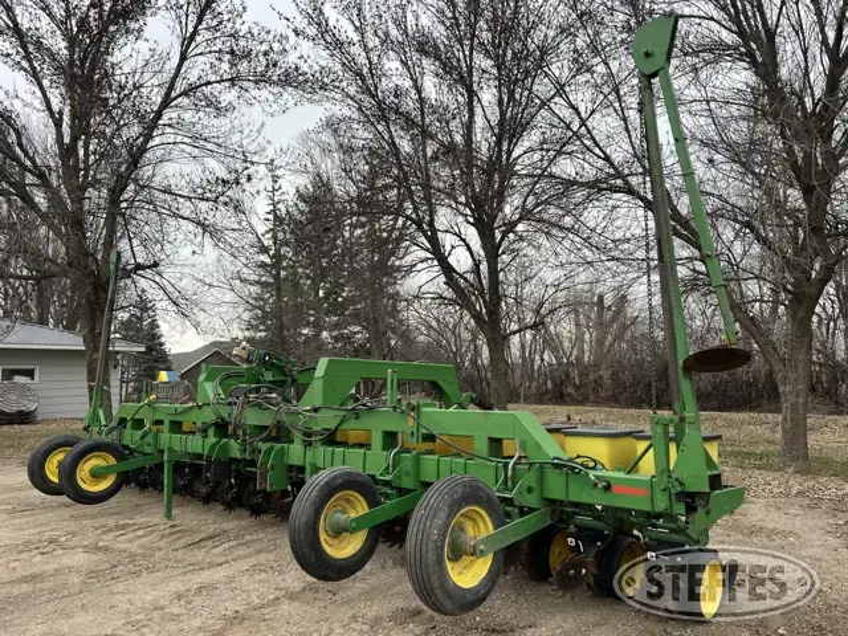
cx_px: 424
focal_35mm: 26
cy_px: 318
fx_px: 637
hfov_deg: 67.3
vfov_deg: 53.1
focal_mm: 5.7
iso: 50
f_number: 1.5
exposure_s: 1/853
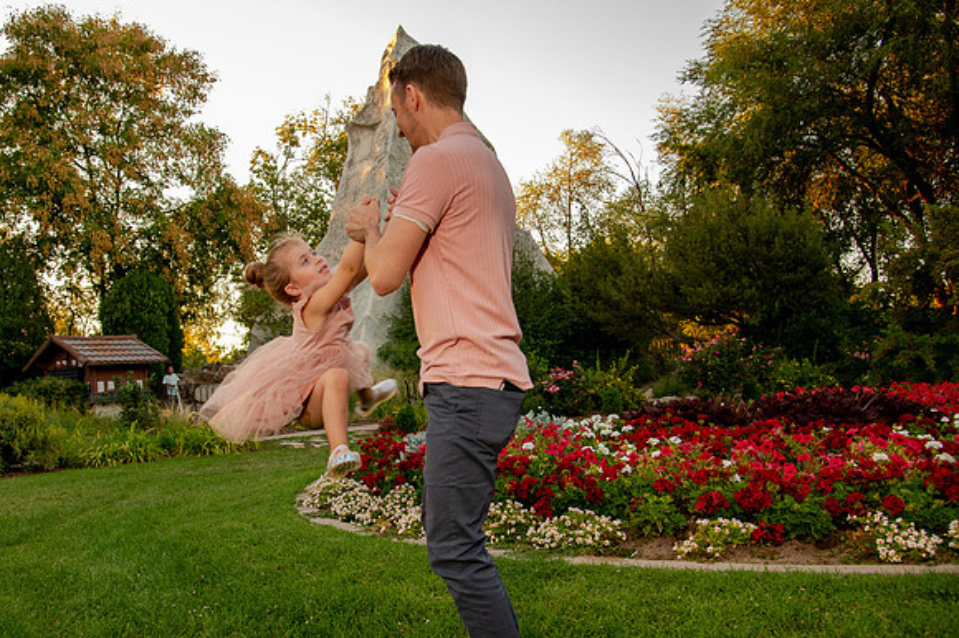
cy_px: 371
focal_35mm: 31
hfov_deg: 59.5
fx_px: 826
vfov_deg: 42.1
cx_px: 364
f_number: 4.5
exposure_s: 1/200
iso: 640
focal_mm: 24
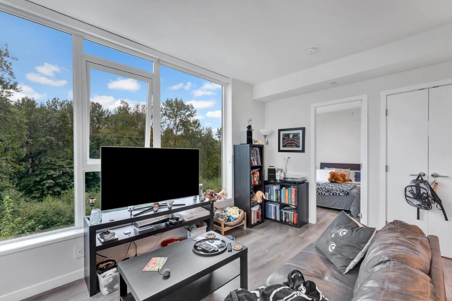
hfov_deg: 100.3
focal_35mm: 15
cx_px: 239
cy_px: 154
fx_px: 188
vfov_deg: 77.3
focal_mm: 14
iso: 400
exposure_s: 1/60
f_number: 8
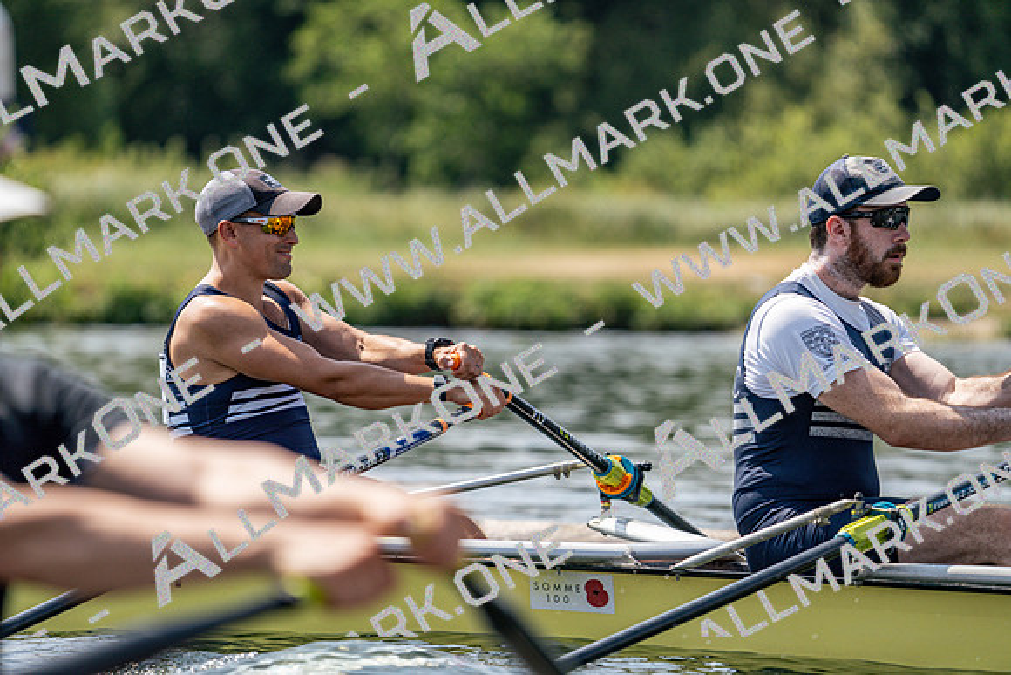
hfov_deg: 5.7
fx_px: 10168
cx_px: 506
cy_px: 338
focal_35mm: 362
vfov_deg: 3.8
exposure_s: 1/1600
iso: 250
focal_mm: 362
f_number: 6.3
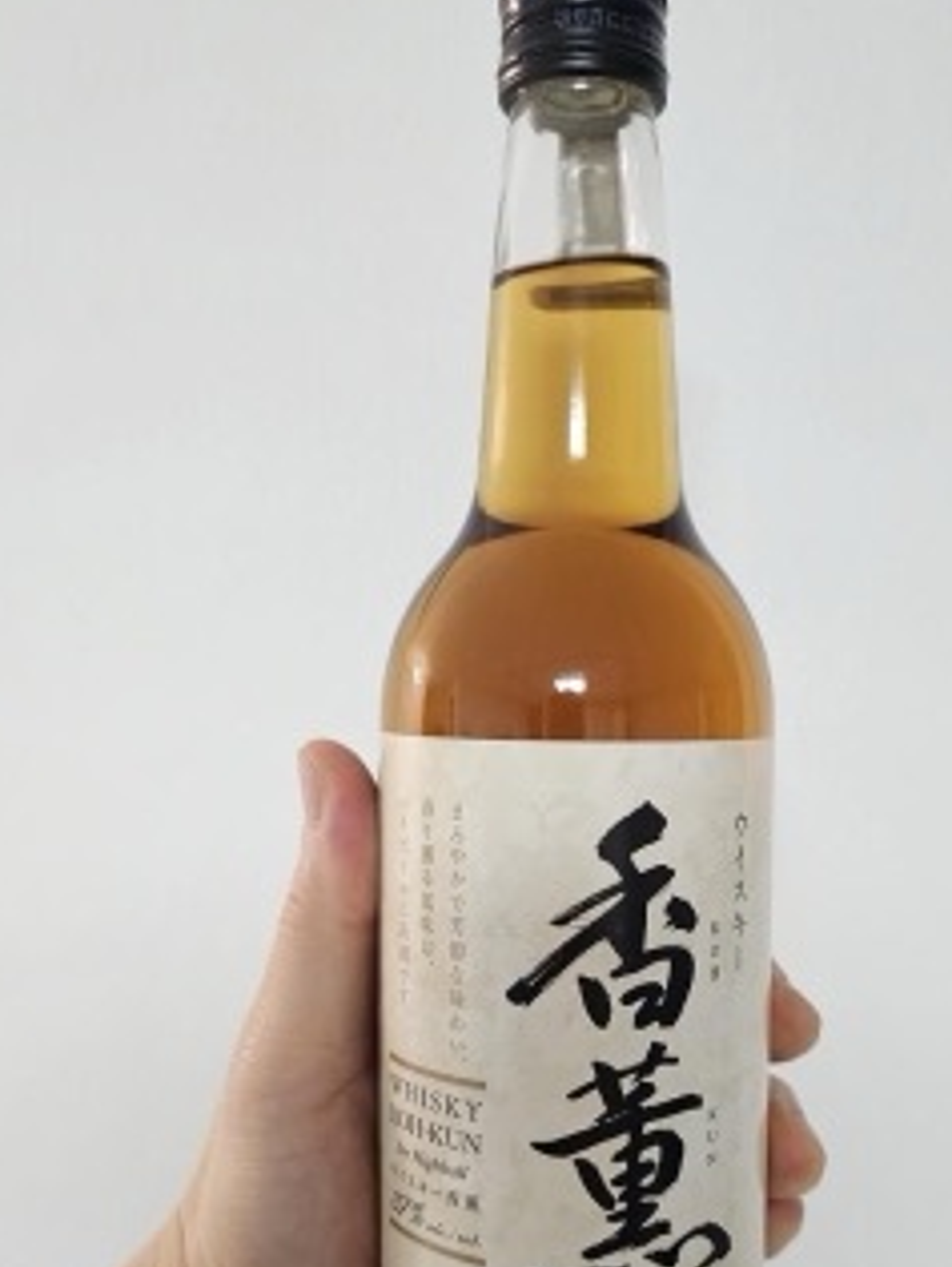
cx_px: 566
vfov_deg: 52.1
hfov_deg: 40.6
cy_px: 780
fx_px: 1281
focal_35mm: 35
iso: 800
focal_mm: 6.3
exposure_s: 1/120
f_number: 1.7
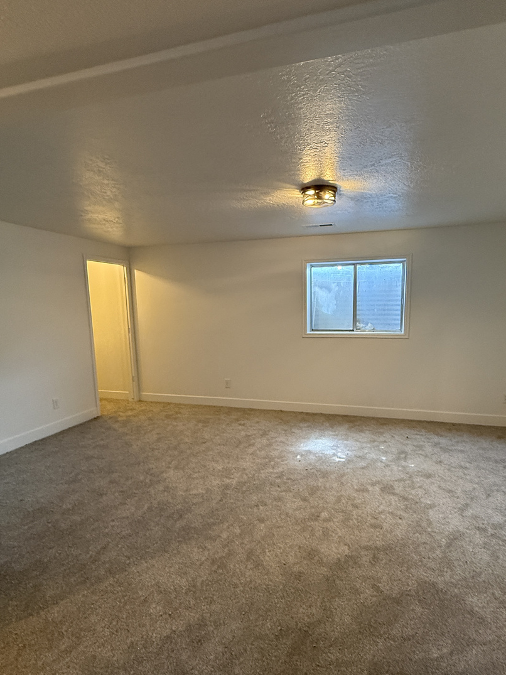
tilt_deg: -8.3
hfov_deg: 65.9
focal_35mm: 20
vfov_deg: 81.5
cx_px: 274
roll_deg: +1.4
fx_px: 390
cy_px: 369
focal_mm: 2.22
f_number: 2.2
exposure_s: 1/120
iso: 500
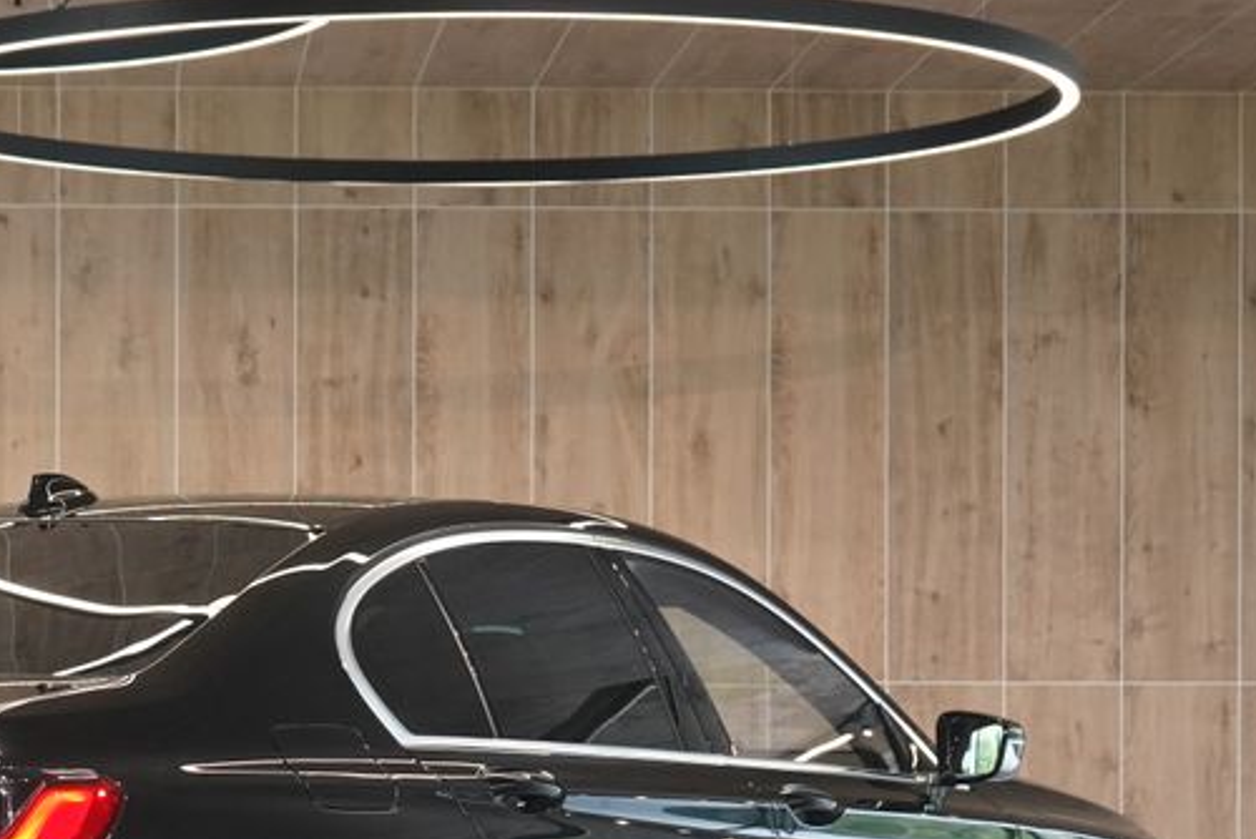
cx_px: 188
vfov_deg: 10.6
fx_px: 4503
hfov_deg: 15.7
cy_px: 810
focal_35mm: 129
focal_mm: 63
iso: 4000
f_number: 5.6
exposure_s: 1/160
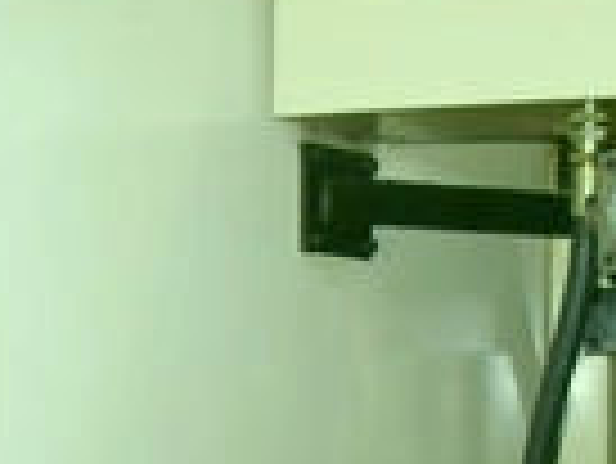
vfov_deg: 14.3
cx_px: 477
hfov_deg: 19.6
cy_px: 608
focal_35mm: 99
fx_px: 1763
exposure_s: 1/45
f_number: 2.8
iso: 100
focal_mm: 6.3
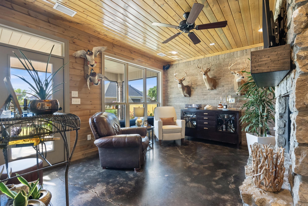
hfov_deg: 96.7
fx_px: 137
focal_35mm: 16
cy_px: 103
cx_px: 154
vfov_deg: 73.8
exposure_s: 1/2.5
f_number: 9
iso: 640
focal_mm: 16
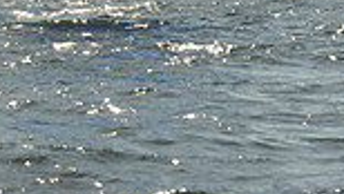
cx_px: -17
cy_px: -417
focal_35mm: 458
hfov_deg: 4.7
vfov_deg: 2.6
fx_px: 4182
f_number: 9
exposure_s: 1/1600
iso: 200
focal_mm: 116
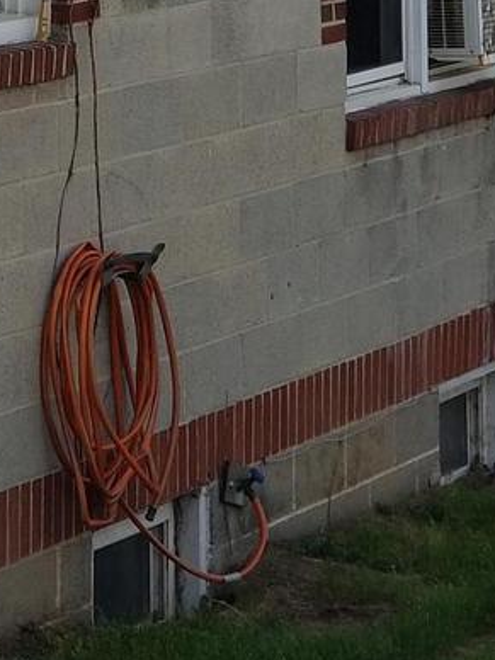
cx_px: -379
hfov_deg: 7.0
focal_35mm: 206
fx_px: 3928
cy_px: -286
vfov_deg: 9.4
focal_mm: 6
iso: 25
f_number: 2.4
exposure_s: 1/856
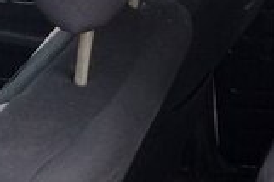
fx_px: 1004
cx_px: 381
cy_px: 208
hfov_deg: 14.7
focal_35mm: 132
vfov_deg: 10.2
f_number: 2.2
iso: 64
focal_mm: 3.3
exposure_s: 1/108
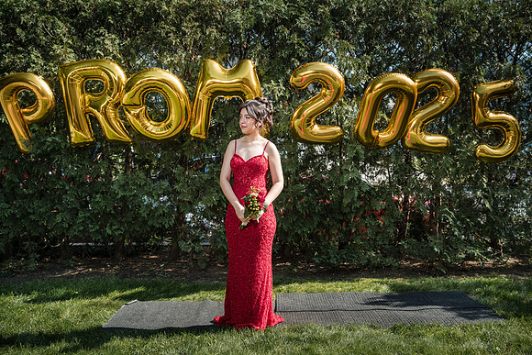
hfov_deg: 54.4
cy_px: 178
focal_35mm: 35
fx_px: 517
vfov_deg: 37.9
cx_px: 266
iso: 200
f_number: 5
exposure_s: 1/250
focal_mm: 35
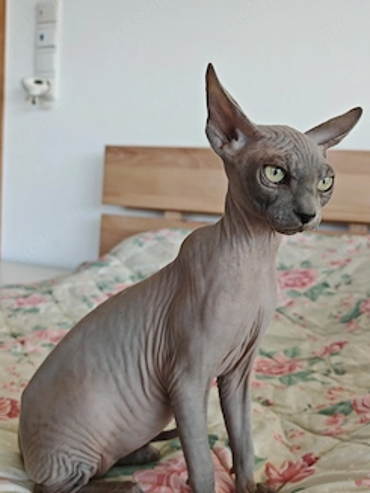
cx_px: 207
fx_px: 471
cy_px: 261
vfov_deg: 55.3
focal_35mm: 33
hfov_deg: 42.8
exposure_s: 1/360
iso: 320
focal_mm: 6.83
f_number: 2
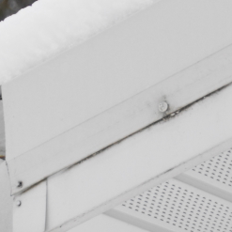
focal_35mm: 310
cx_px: 260
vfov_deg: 5.6
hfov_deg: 5.6
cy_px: 306
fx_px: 2351
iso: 320
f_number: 5
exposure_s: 1/100
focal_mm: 60
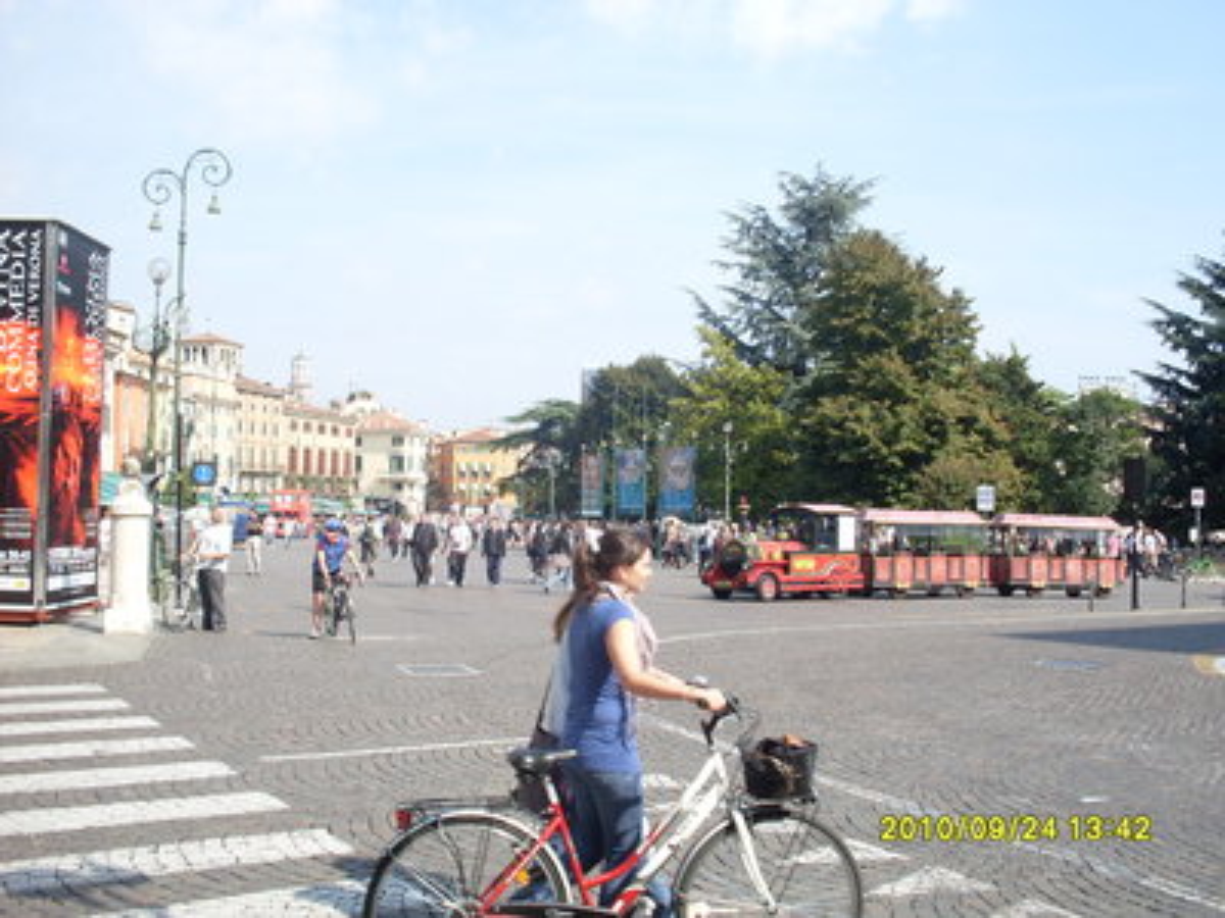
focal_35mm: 38
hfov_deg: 49.0
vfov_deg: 37.7
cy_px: 459
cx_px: 612
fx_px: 1345
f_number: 8.4
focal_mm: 6.3
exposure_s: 1/90
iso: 80
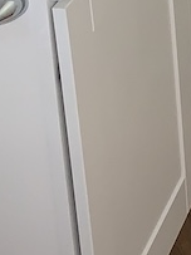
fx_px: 1259
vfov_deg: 10.9
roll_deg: +2.2
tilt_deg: -18.2
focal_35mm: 171
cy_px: -184
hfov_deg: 8.2
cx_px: 383
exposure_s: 1/15
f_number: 1.8
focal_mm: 4.25
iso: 64
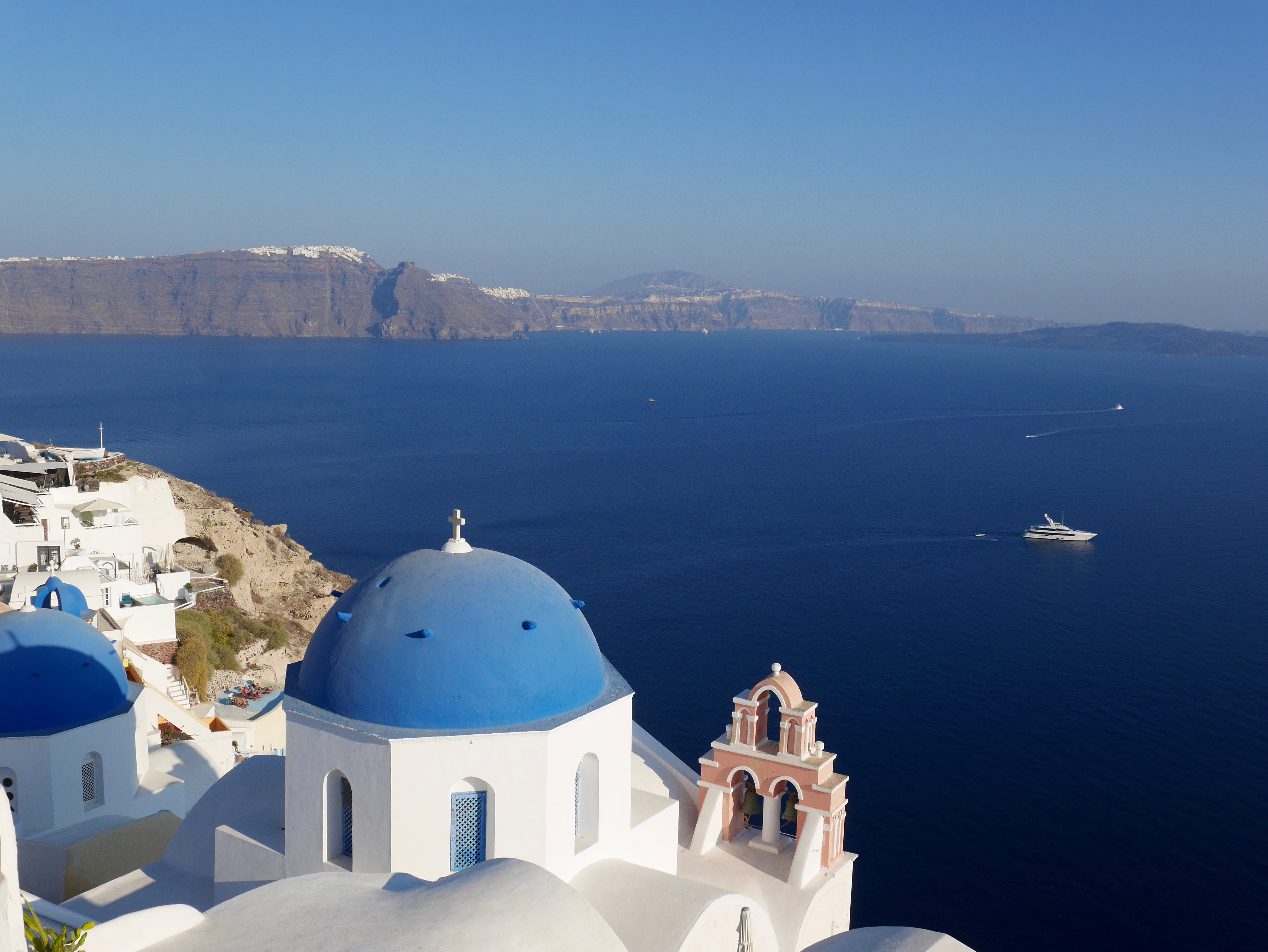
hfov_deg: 53.9
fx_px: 1246
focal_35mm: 34
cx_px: 634
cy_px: 476
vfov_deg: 41.8
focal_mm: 17
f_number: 9
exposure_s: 1/640
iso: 200
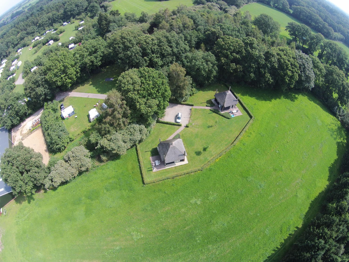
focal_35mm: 28
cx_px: 174
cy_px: 131
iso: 100
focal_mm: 5
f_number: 2.8
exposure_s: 1/1018
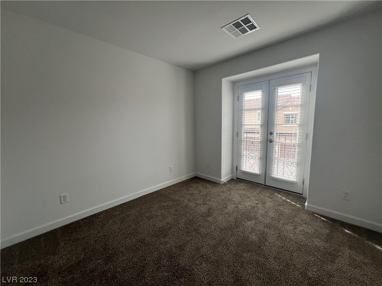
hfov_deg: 106.2
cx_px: 191
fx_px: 143
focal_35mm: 13
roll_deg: +0.5
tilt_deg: -8.1
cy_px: 143
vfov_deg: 89.9
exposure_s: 1/99
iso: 50
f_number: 1.8
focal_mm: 1.57
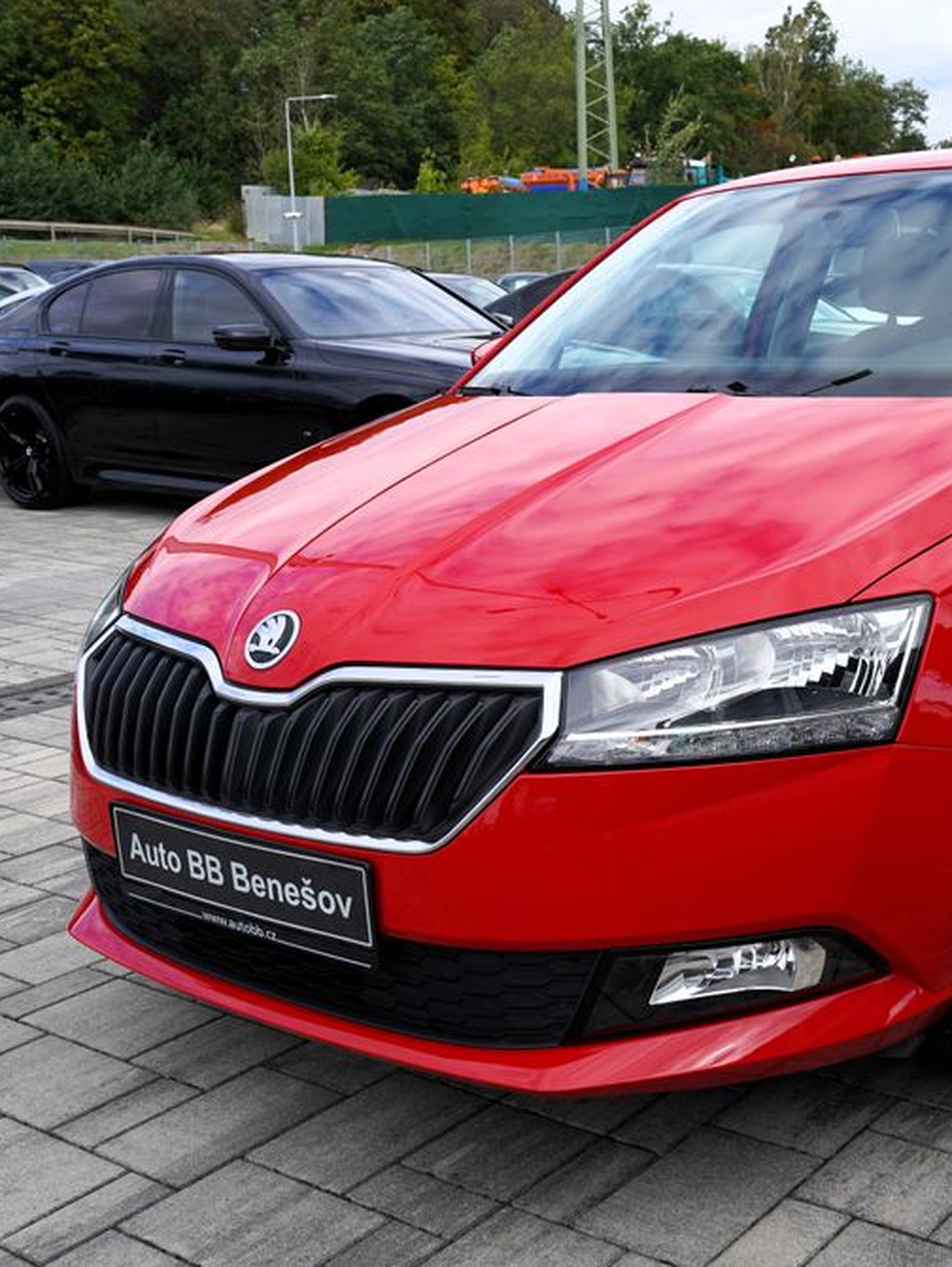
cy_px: 634
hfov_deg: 32.0
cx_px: 761
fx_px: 1612
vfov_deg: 42.9
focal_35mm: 44
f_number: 8
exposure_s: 1/200
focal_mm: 30
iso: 100
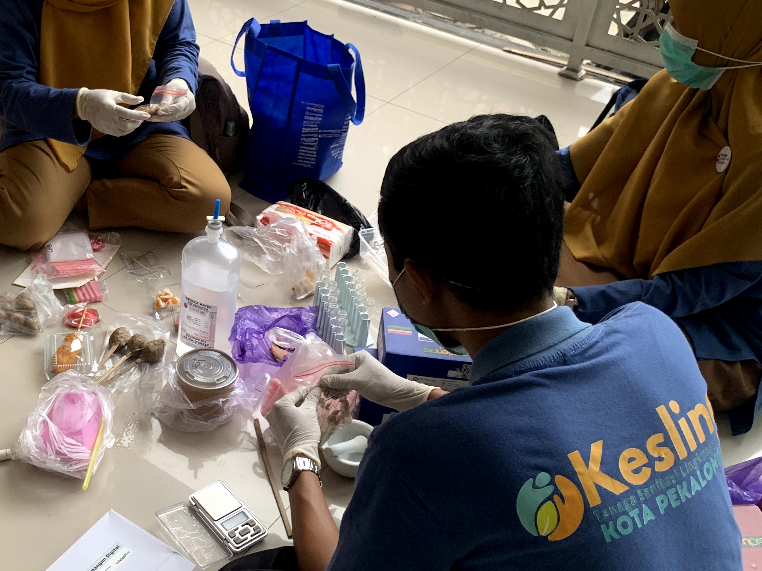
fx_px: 969
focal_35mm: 44
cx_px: 230
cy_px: 230
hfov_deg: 42.1
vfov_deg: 32.8
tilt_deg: -33.9
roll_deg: -5.2
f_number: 1.8
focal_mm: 4.25
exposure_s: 1/121
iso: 50
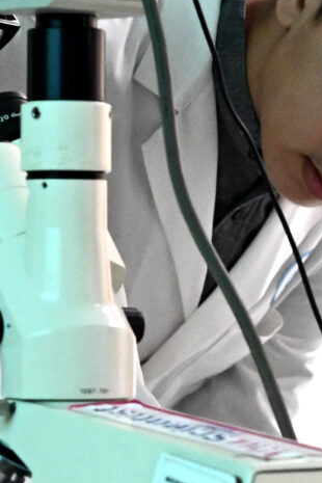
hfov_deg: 6.9
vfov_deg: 10.4
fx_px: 2656
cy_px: 327
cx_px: 272
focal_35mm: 198
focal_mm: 36
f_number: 4
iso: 2500
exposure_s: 1/30
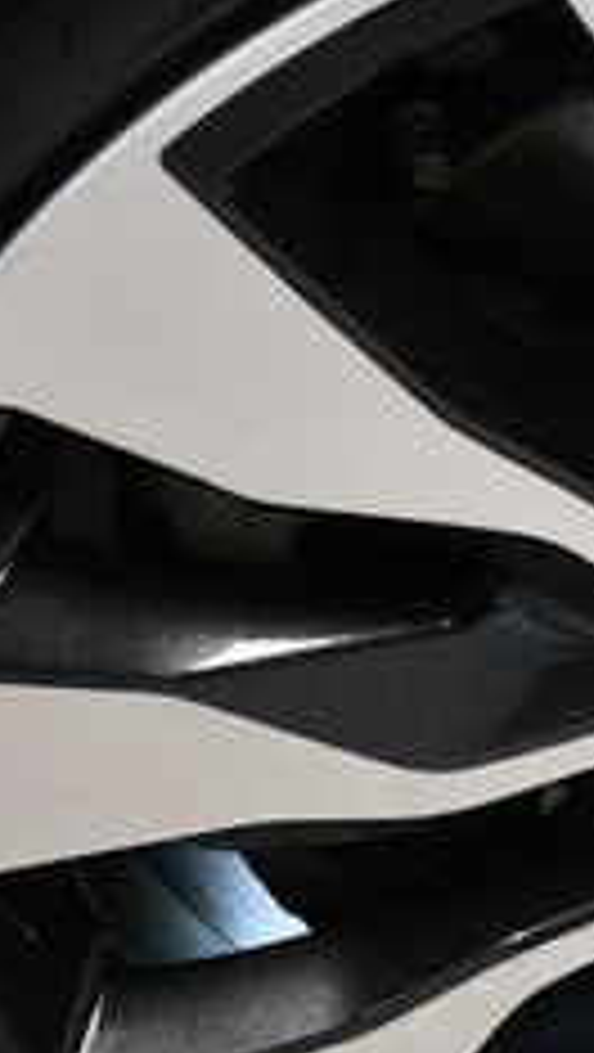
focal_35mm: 192
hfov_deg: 6.3
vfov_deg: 11.2
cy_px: 621
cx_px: 846
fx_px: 5365
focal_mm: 45
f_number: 4.5
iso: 3200
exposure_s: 1/125
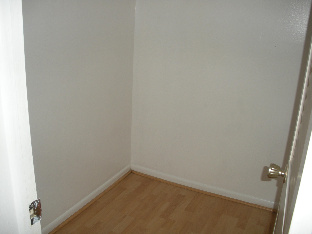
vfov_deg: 39.7
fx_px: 324
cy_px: 117
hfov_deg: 51.4
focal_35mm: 36
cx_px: 156
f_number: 3.5
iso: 64
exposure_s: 1/60
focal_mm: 6.3
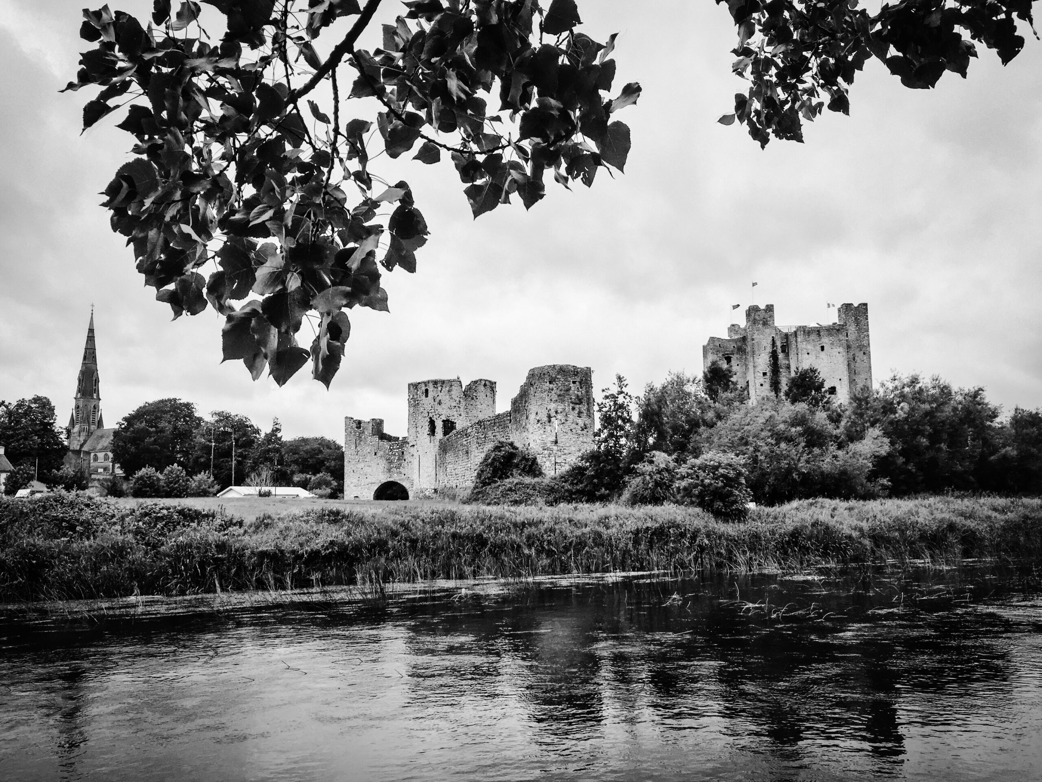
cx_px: 521
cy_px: 391
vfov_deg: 48.2
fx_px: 873
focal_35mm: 29
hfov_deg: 61.7
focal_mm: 4.15
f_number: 2.2
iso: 32
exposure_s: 1/1980
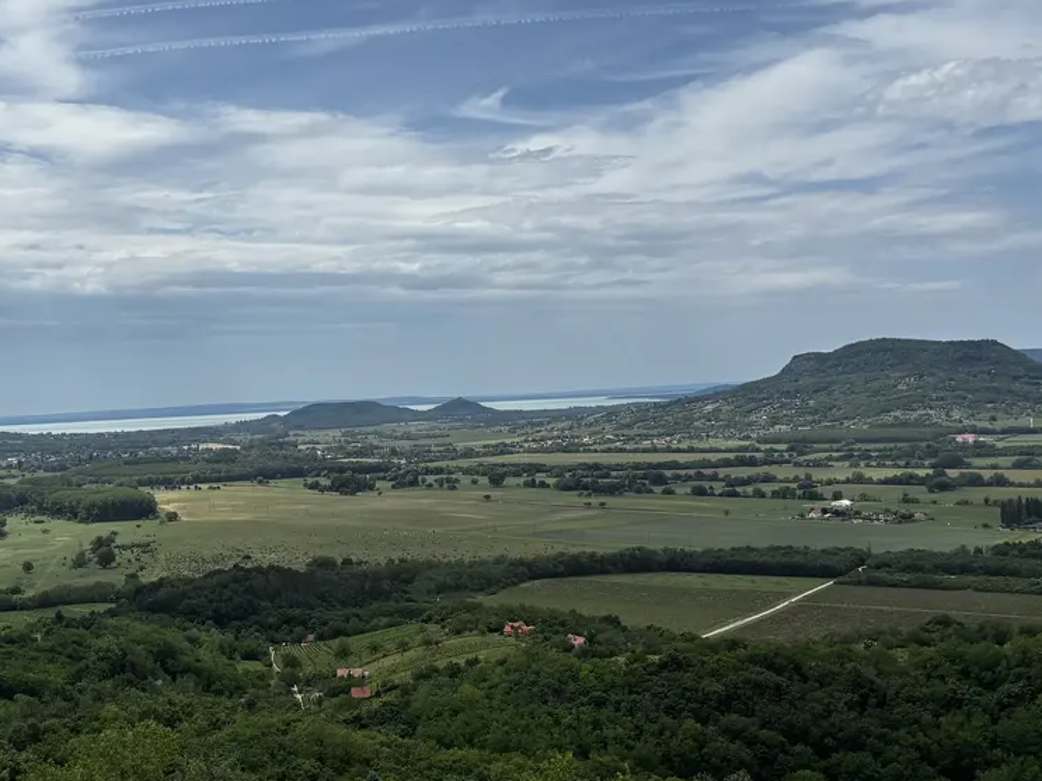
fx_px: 1264
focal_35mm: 42
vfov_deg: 34.3
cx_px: 318
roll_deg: +2.3
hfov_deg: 43.9
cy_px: 391
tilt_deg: -0.7
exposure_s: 1/7194
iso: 50
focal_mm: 5.96
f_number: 1.6
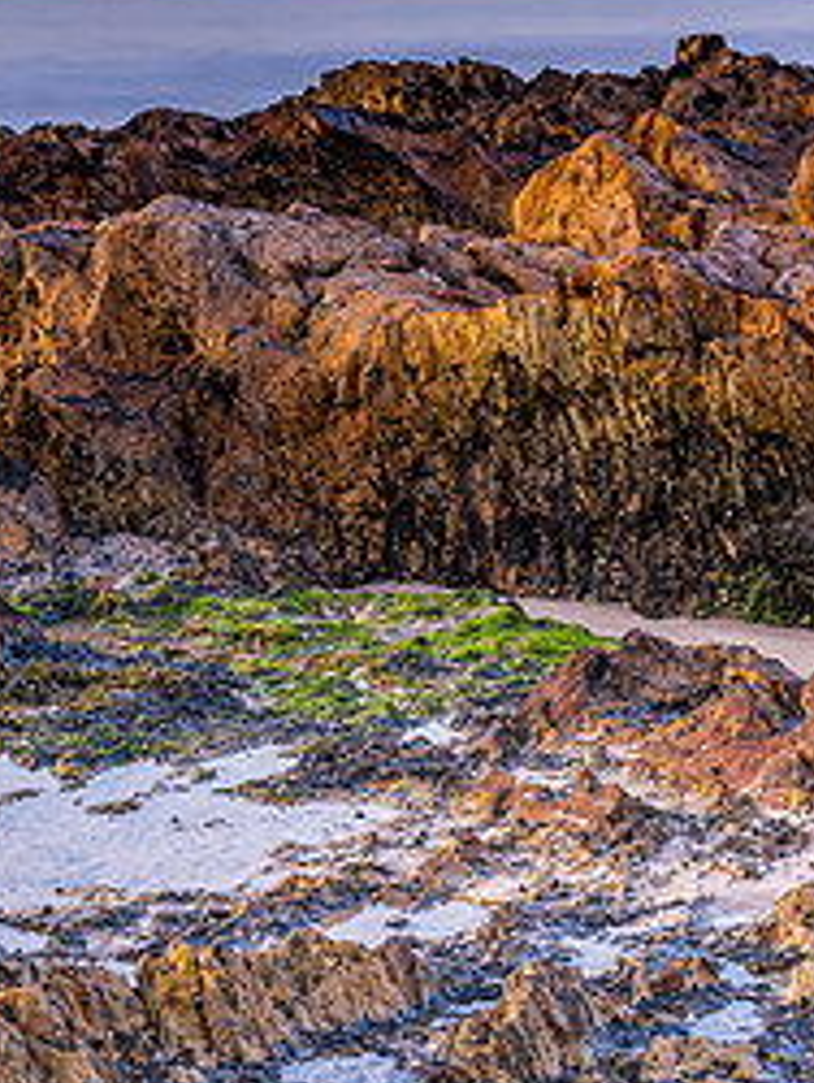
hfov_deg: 12.8
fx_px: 3474
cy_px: 431
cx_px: -325
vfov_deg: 17.7
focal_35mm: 111
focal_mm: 48
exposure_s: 10
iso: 80
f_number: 8
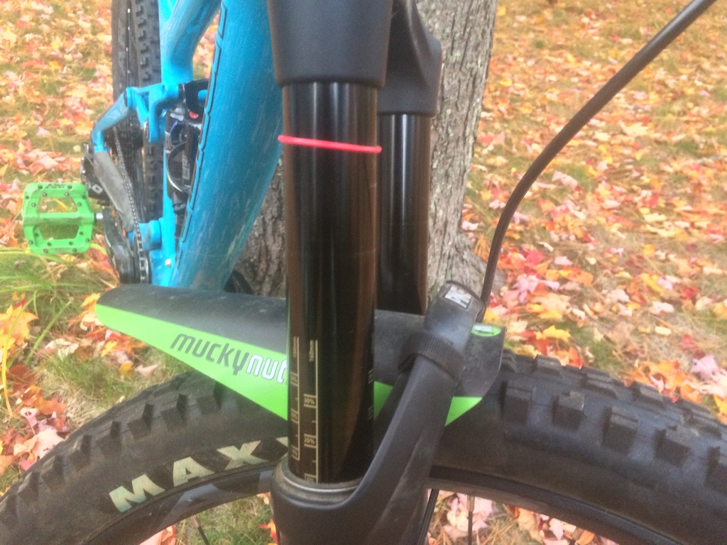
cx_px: 364
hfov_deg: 61.7
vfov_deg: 48.2
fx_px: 609
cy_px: 272
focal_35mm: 29
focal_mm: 4.15
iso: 320
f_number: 2.2
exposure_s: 1/30
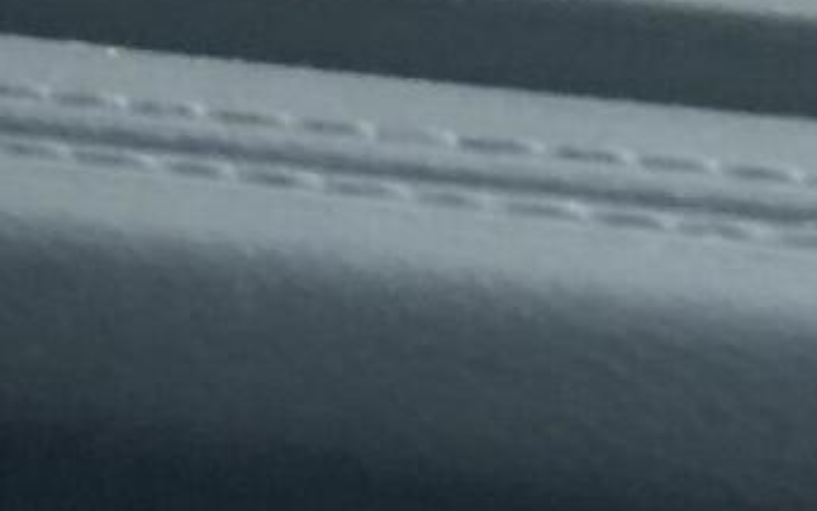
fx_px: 3563
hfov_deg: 12.7
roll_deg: -0.2
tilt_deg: -13.7
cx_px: 1059
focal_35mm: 160
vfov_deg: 7.1
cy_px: -1119
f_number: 1.8
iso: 32
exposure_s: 1/124
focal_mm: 4.25
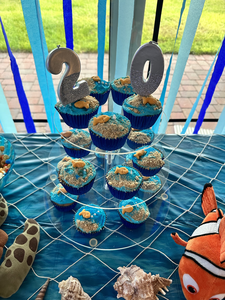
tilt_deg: -45.0
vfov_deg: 71.6
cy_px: 150
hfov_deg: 56.8
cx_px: 112
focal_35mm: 24
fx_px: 208
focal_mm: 6.86
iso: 250
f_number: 1.78
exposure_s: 1/60
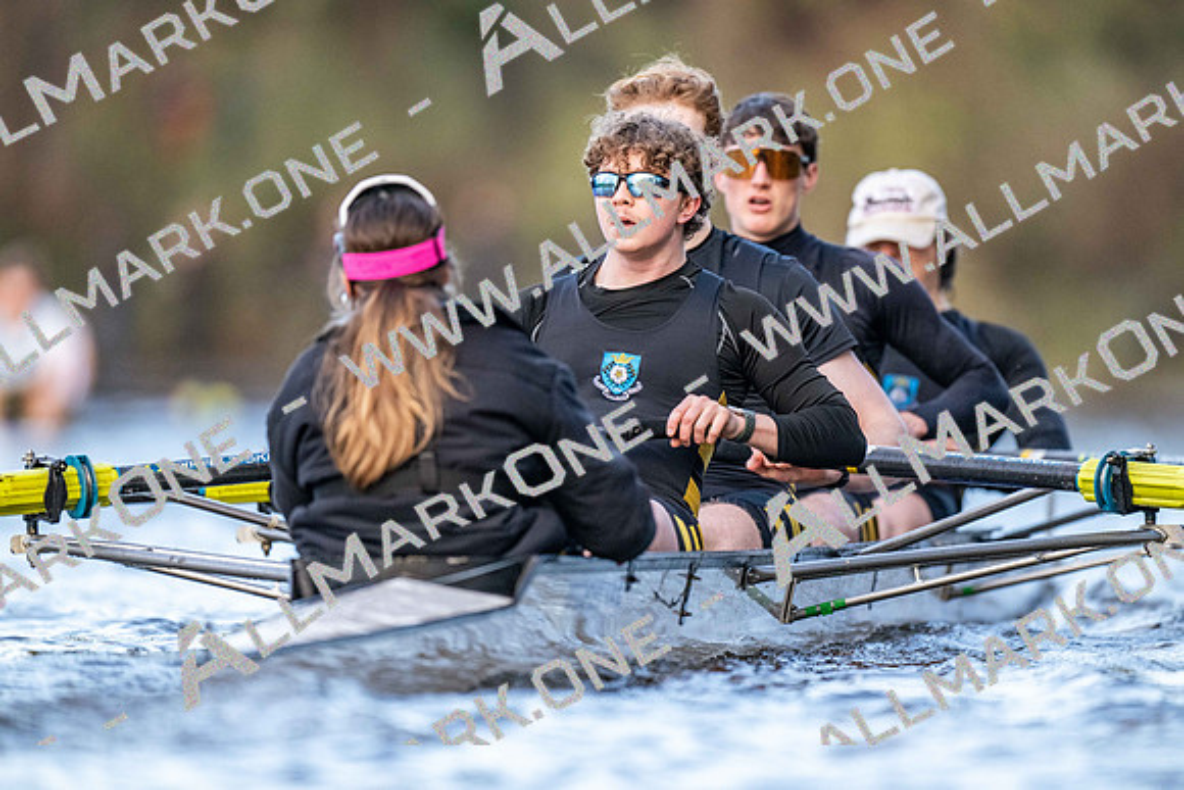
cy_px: 395
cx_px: 592
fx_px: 19737
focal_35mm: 600
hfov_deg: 3.4
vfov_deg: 2.3
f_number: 4
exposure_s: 1/2500
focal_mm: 600
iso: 3200
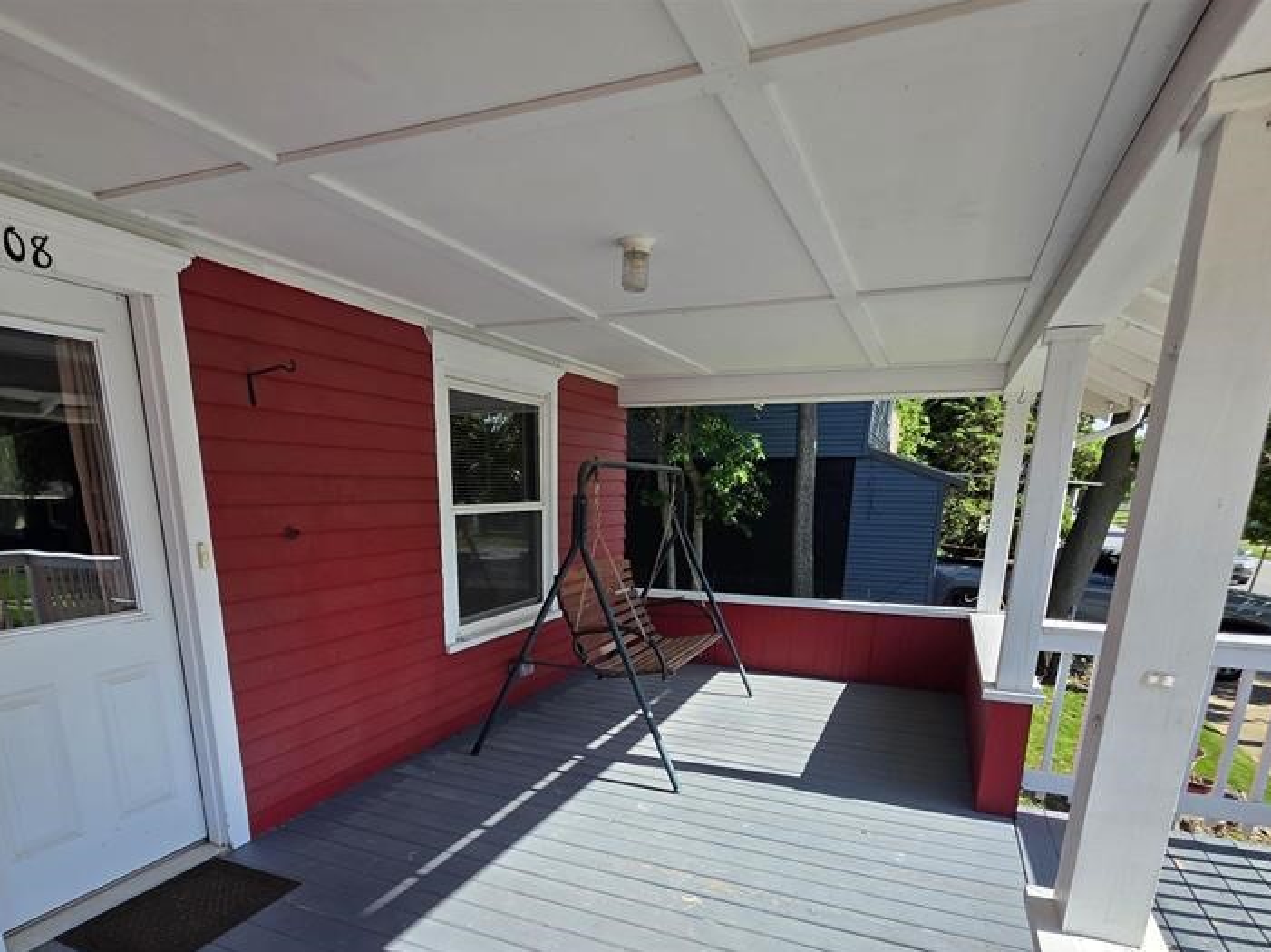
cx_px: 595
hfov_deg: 84.6
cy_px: 695
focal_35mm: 19
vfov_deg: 65.1
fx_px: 697
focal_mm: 2.2
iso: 40
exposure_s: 1/1258
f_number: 1.9
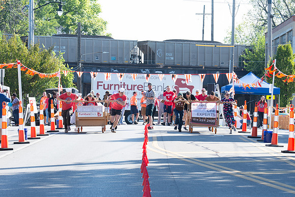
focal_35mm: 150
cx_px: 150
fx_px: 1226
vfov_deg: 9.2
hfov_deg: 13.7
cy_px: 102
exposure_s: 1/250
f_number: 7.1
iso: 200
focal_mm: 125
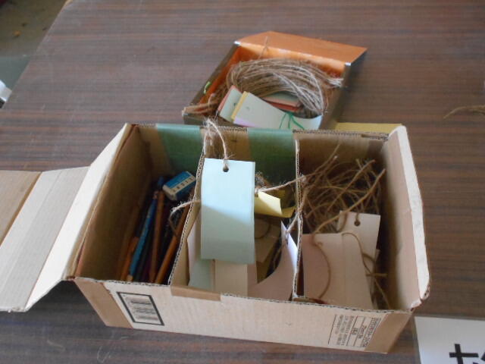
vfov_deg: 41.8
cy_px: 182
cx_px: 242
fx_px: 476
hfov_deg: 54.0
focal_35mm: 34
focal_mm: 5.8
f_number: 3.6
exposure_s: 1/80
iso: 800
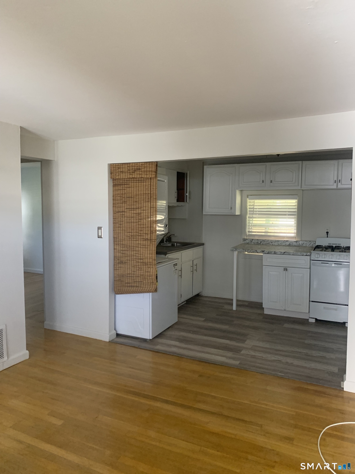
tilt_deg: -4.0
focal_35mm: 26
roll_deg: +2.1
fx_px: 356
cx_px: 178
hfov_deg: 53.1
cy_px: 237
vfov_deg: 67.3
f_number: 1.8
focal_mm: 4.25
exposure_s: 1/60
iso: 320
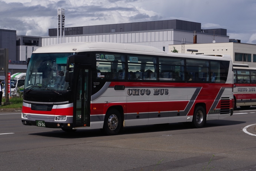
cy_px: 86
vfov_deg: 21.2
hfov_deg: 31.4
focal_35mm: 64
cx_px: 128
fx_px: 455
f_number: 11
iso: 200
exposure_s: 1/800
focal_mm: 42.5
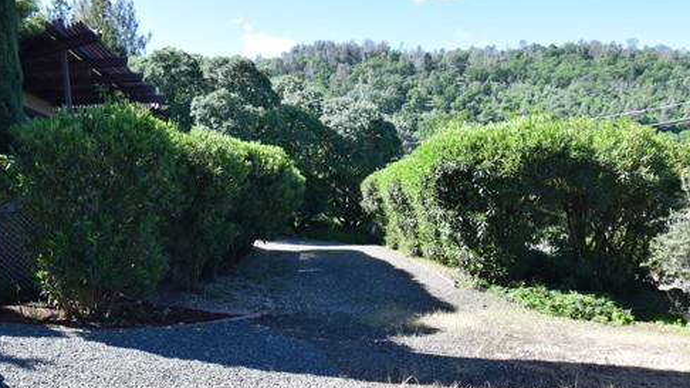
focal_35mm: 29
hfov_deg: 65.1
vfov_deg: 39.4
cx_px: 260
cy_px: 275
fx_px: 530
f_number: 10
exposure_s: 1/200
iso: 400
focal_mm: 14
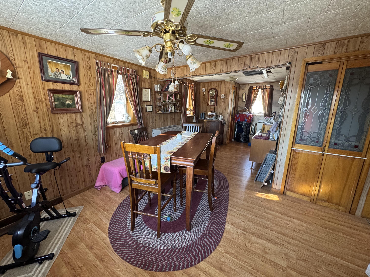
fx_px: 150
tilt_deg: -12.3
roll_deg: +0.0
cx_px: 185
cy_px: 138
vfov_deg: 85.7
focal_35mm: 14
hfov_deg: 102.1
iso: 320
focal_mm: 2.22
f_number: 2.2
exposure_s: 1/60
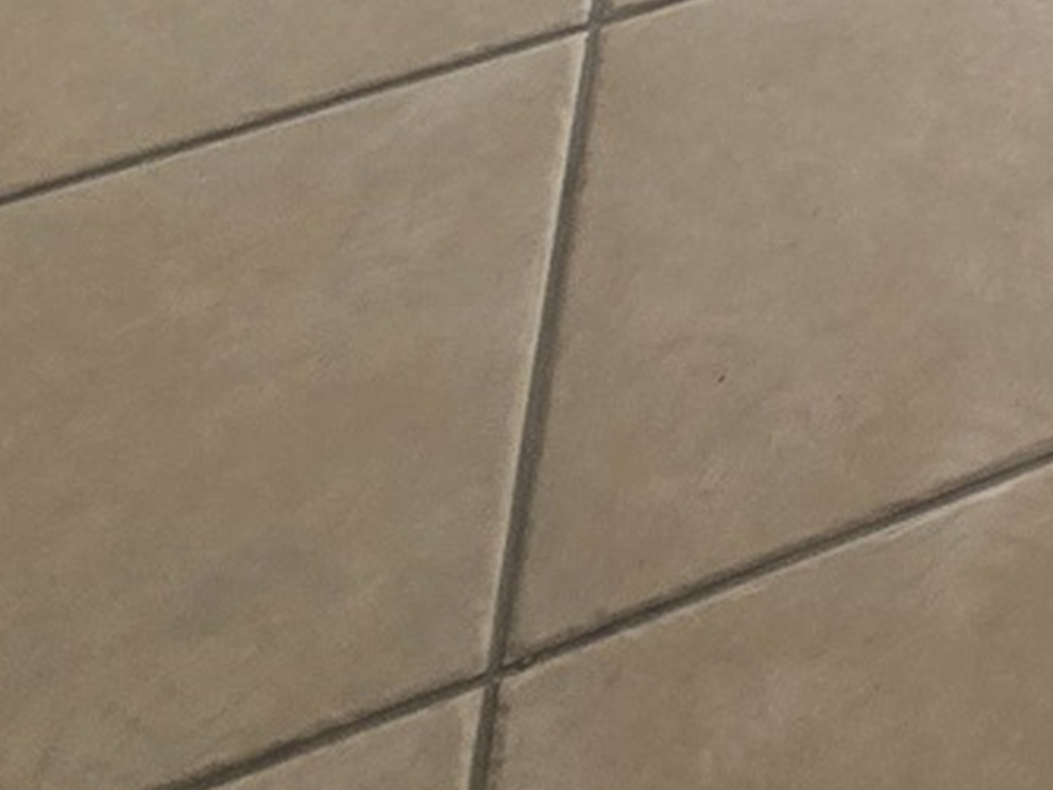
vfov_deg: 13.7
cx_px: 2331
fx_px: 2282
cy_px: -1134
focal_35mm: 75
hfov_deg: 16.4
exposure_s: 1/250
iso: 50
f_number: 2.2
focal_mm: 2.2
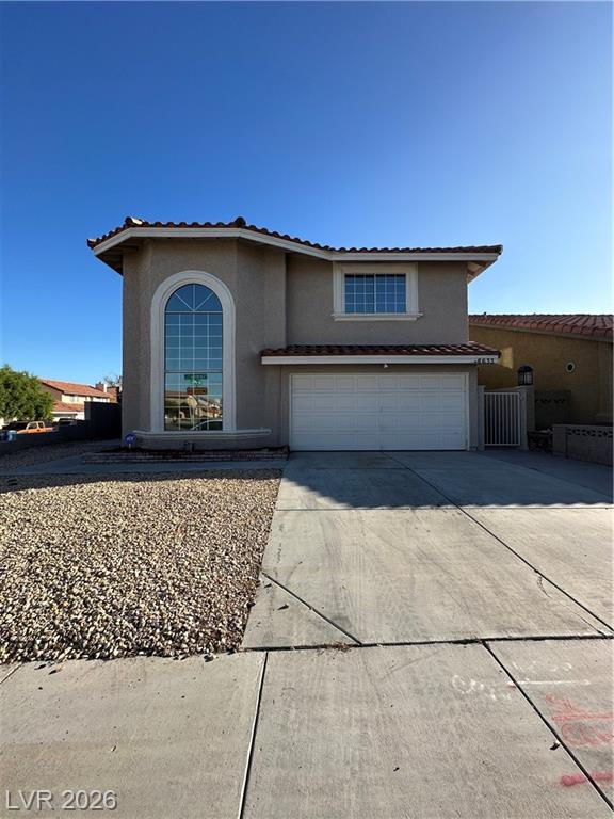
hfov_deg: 85.7
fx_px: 331
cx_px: 307
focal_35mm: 14
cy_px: 410
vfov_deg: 102.1
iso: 50
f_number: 2.2
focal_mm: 2.22
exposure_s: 1/1304
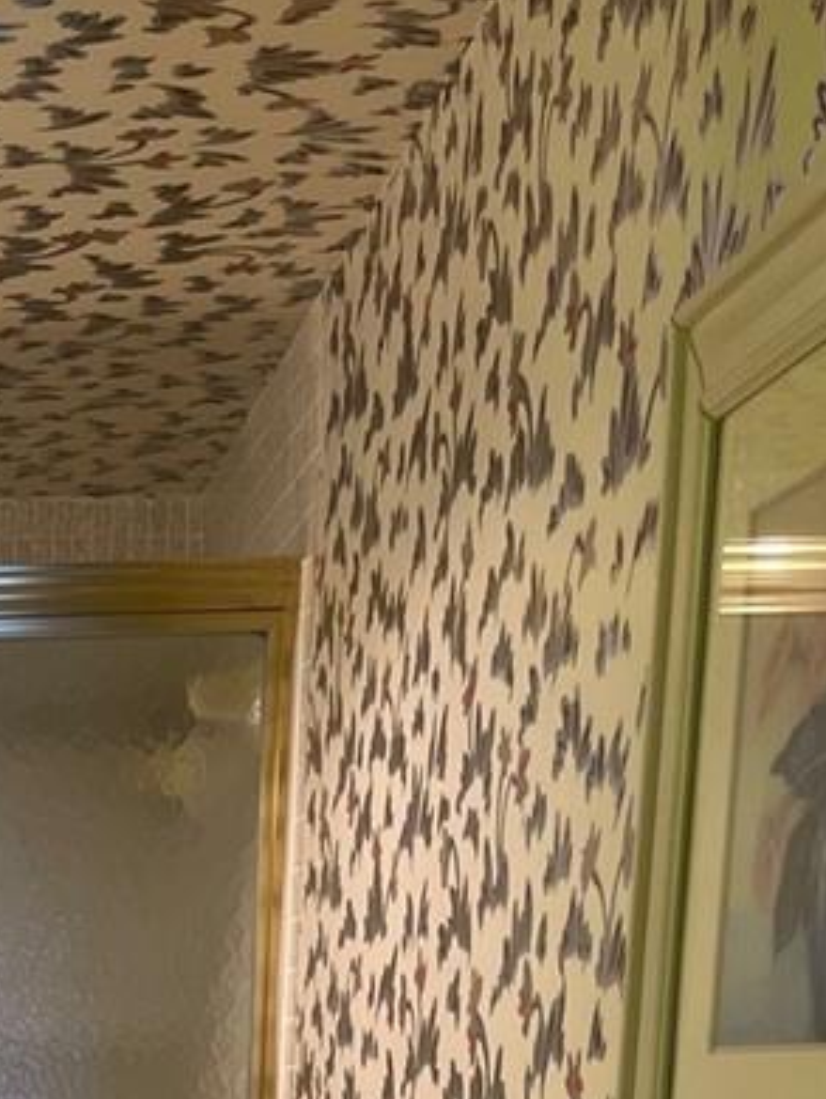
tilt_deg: -10.6
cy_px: 1629
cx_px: -285
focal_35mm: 80
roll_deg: +0.2
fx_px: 2542
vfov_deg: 20.9
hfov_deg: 17.2
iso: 80
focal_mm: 5.1
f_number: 1.6
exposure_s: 1/120
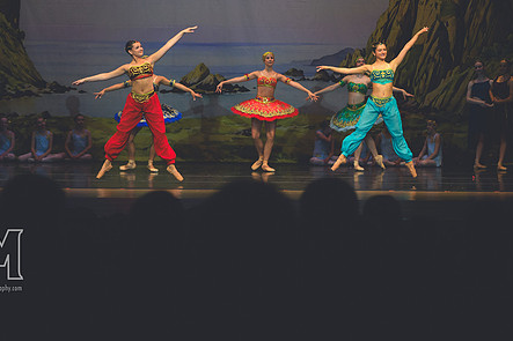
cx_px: 234
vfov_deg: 8.7
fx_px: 2236
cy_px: 121
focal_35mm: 157
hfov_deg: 13.1
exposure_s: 1/500
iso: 800
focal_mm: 80
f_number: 2.8
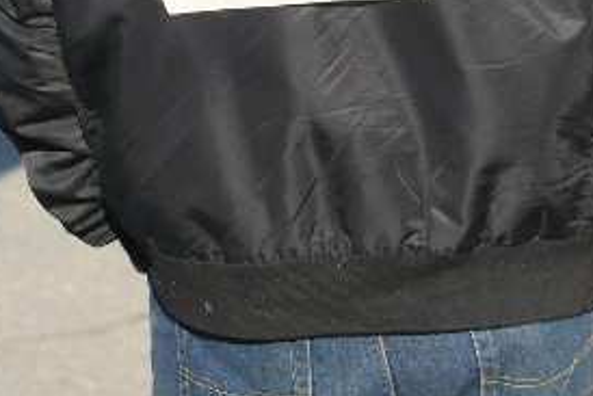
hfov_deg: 7.6
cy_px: -229
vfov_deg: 5.0
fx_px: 4483
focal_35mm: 272
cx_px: 284
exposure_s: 1/1000
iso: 200
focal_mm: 46
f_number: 4
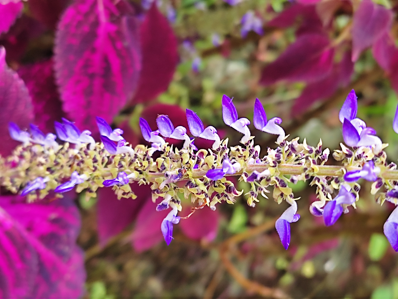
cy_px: 150
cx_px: 199
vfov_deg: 53.1
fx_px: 299
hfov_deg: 67.3
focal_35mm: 26
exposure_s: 1/304
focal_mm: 4.74
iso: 100
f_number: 1.79
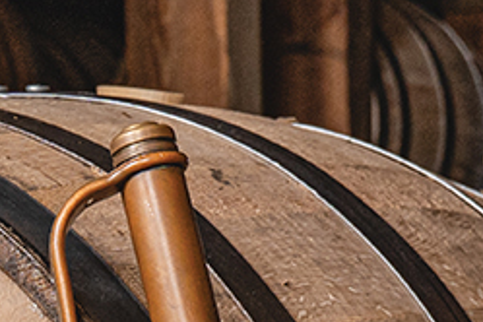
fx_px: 2697
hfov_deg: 10.1
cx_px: -9
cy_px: 737
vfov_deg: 6.5
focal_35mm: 201
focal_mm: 30
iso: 800
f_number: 6.3
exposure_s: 1/60
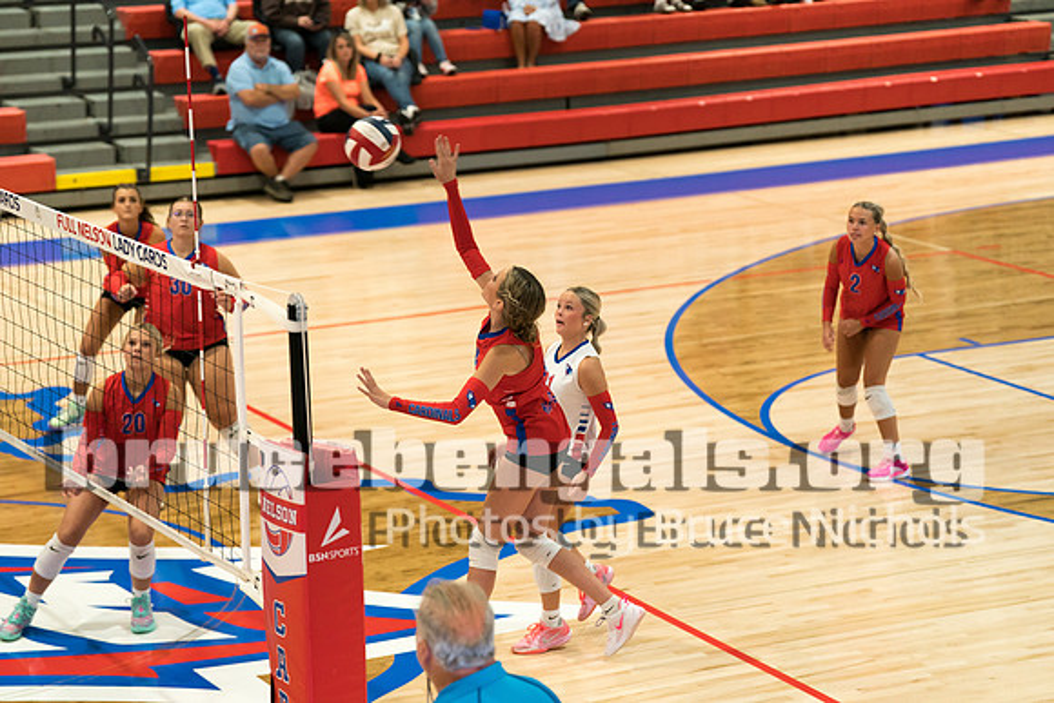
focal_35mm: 111
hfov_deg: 18.4
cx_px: 527
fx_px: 3250
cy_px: 352
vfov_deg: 12.3
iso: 3200
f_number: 2.8
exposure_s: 1/1000
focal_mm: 111
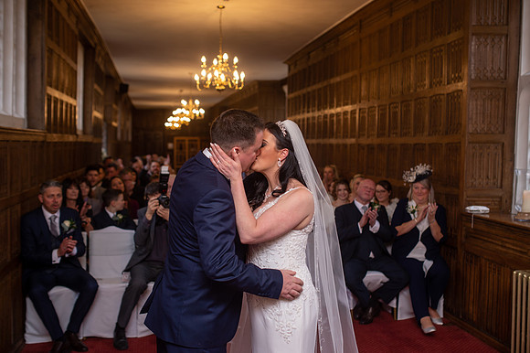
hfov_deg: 48.3
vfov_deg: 33.2
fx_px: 591
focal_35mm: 40
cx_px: 265
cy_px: 176
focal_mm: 35
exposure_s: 1/160
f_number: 2.5
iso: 160
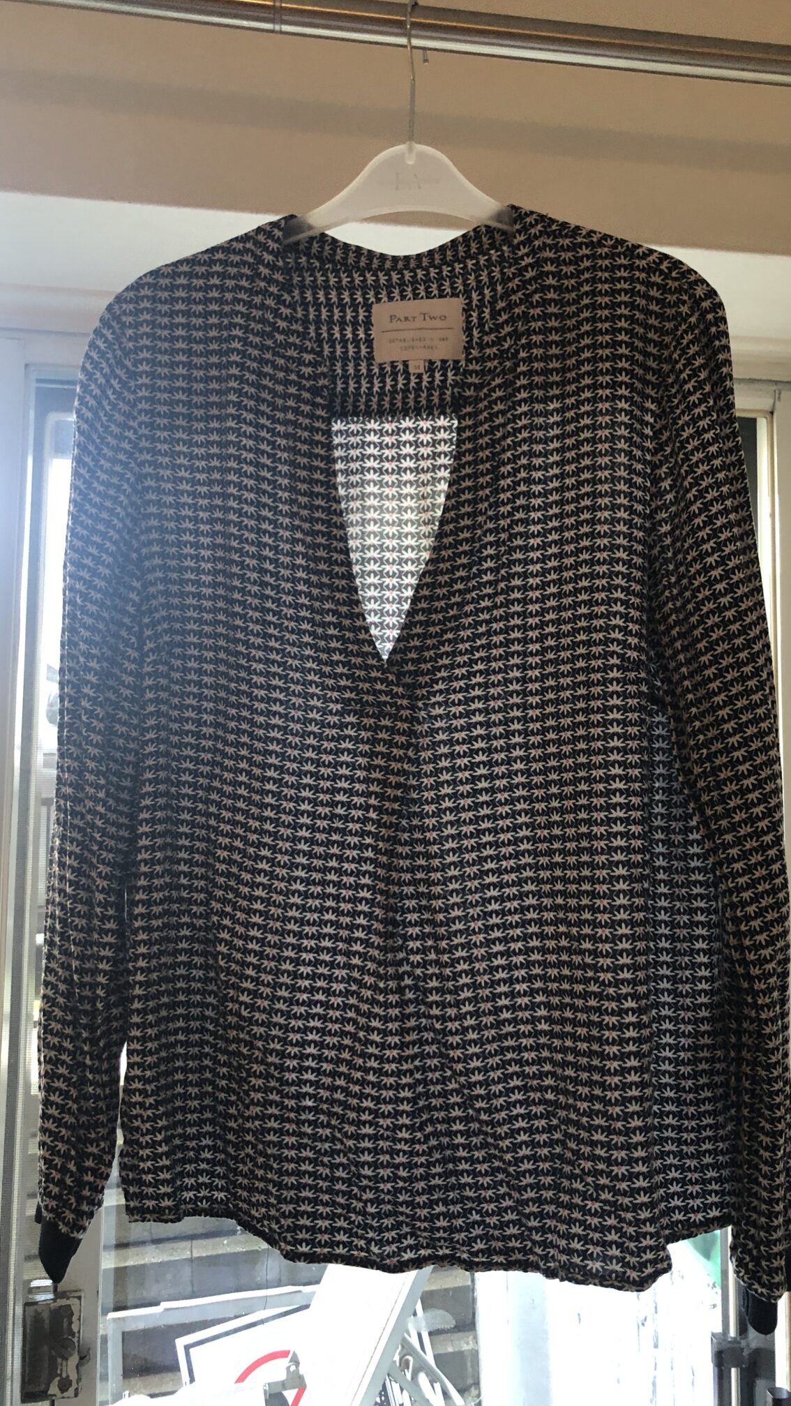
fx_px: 1155
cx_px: 458
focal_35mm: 31
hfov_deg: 37.7
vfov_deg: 62.6
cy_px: 702
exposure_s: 1/15
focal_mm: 3.99
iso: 80
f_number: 1.8
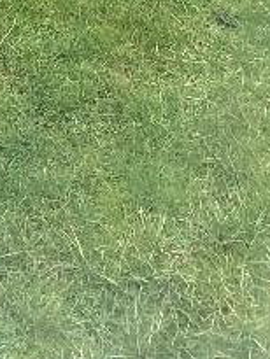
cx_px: -139
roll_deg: +1.8
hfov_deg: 11.0
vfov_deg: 12.0
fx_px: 1351
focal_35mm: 130
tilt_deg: -22.2
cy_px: -520
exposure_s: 1/122
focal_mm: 4.25
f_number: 1.8
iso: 32
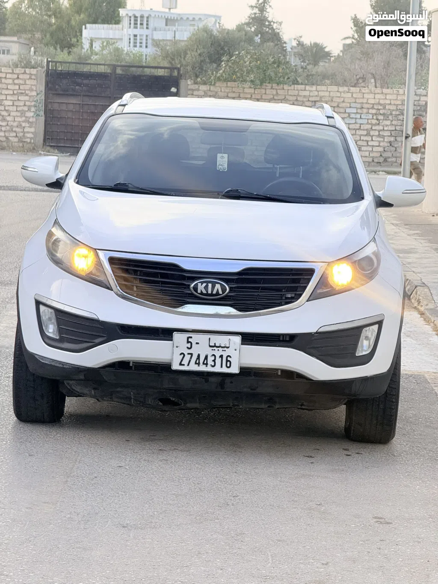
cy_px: 292
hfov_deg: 12.3
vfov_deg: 16.4
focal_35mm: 120
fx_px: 2024
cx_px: 219
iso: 80
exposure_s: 1/99
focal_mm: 15.66
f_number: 2.8
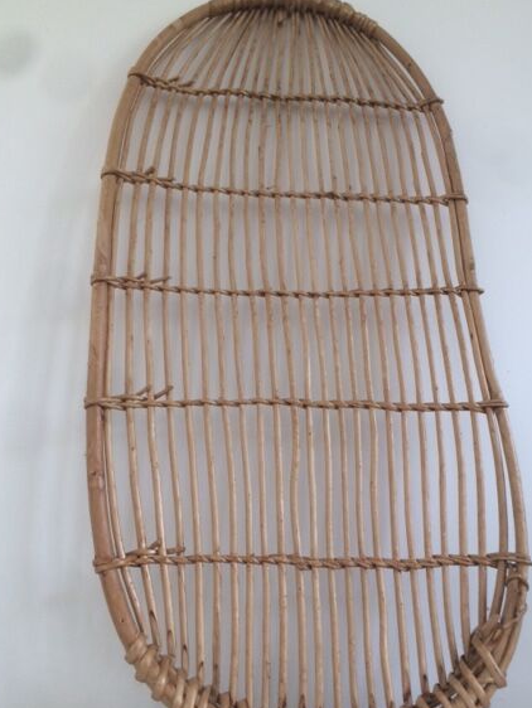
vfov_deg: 55.3
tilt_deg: +15.6
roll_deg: +1.2
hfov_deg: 42.9
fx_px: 676
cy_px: 380
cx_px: 289
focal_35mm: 33
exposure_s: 1/50
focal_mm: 4.15
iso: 50
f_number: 2.2
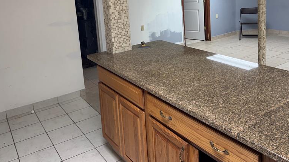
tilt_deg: -7.2
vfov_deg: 32.4
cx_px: 149
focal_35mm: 35
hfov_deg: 56.6
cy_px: 24
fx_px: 268
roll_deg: +4.5
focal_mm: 6.76
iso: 200
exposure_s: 1/170
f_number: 1.78
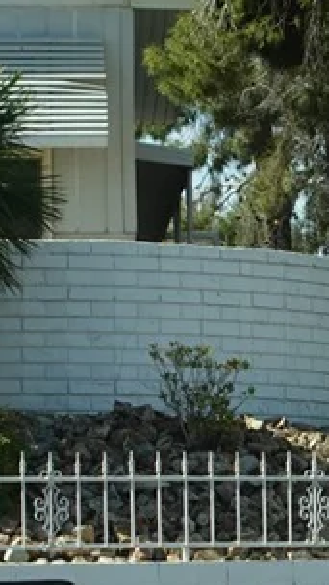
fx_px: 3831
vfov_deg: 8.7
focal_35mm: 247
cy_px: 615
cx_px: 508
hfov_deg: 4.9
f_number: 4
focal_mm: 25.7
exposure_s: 1/640
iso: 125
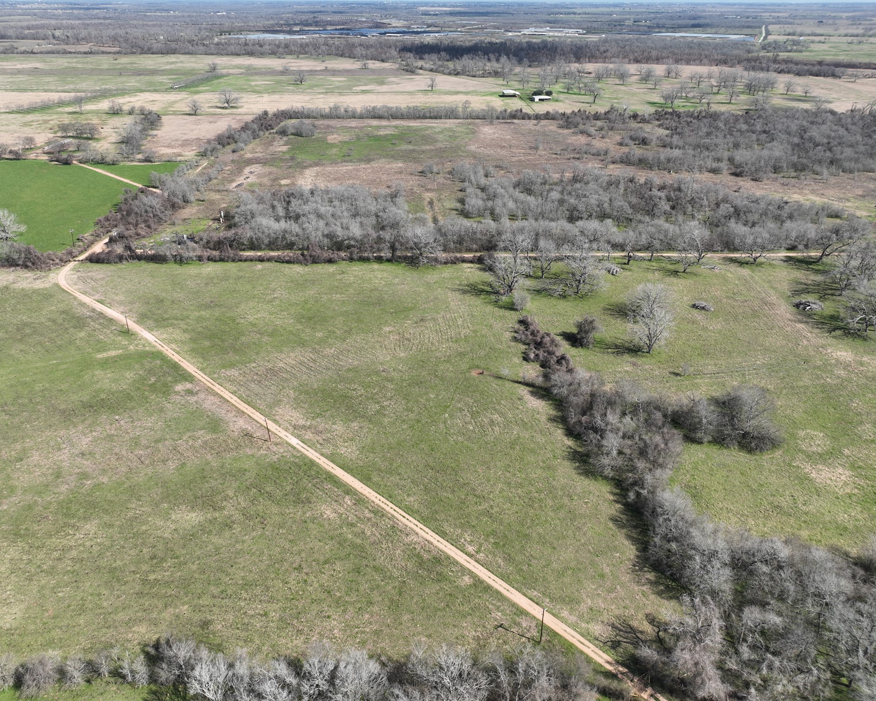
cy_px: 324
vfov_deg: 53.1
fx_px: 700
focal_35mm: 27
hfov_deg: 64.1
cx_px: 438
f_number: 2.8
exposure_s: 1/1250
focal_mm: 12.29
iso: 100
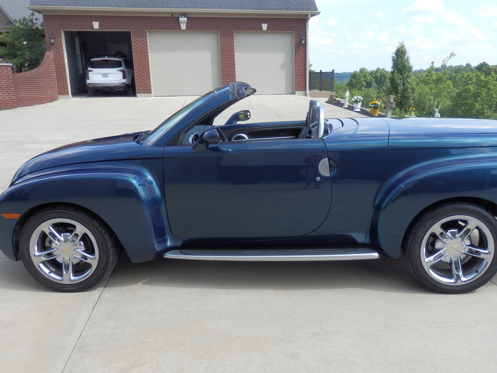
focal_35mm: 35
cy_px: 209
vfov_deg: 40.6
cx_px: 297
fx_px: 503
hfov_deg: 52.3
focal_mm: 4.5
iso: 80
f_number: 3
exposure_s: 1/500
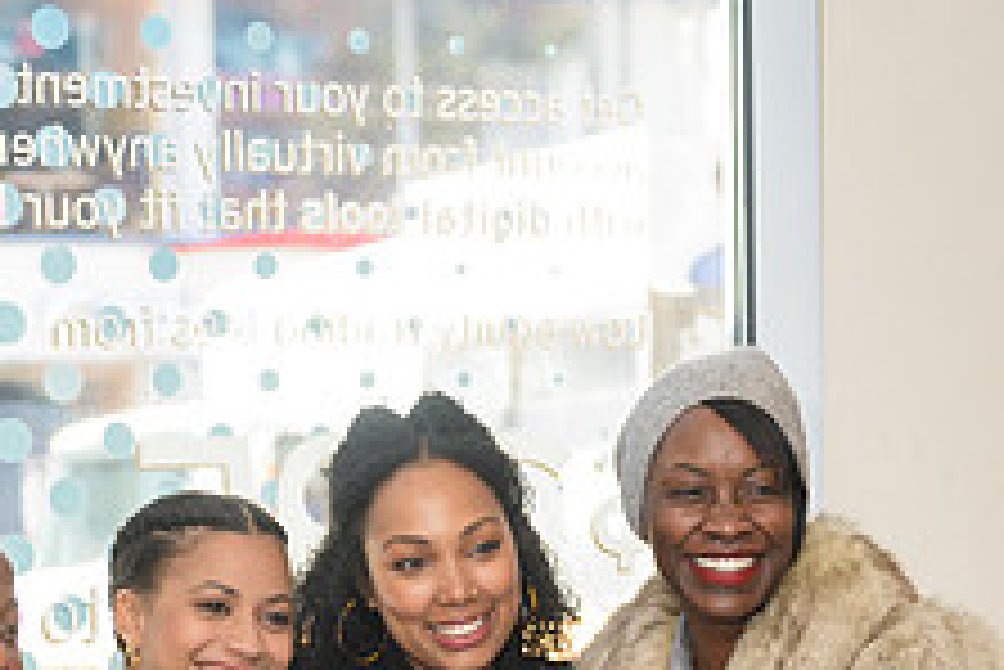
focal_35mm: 135
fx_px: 3767
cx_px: 221
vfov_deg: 10.0
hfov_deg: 15.1
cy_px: 861
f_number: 3.2
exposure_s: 1/125
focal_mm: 52
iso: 200
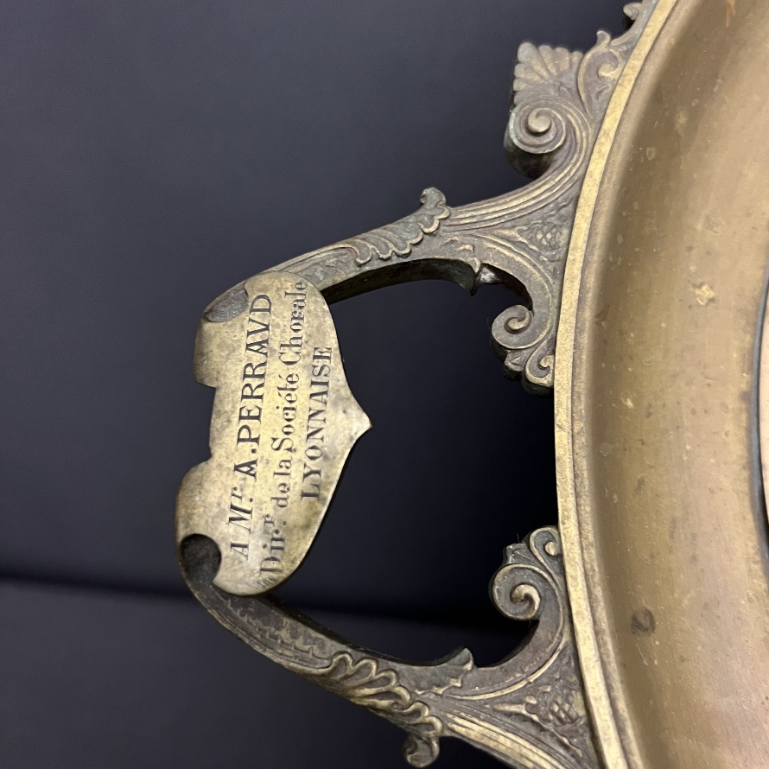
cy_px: 391
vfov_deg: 52.5
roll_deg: -2.0
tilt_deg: -16.1
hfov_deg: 52.5
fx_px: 779
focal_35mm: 31
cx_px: 385
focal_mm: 5.7
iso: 640
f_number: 1.5
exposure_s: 1/32
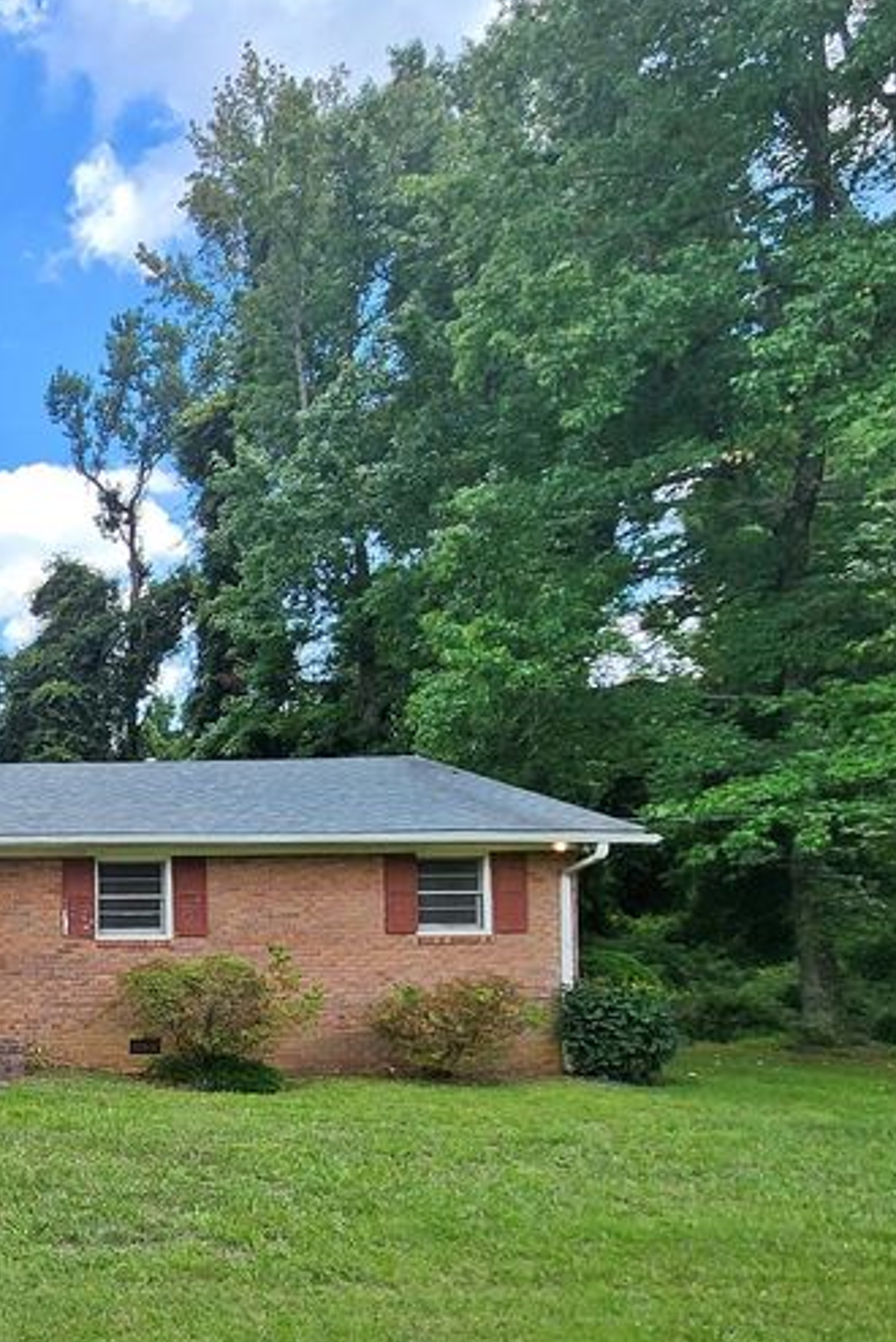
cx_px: -220
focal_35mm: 28
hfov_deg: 35.0
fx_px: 1044
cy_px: 891
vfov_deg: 63.8
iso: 50
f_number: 2.2
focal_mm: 2.2
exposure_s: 1/1347
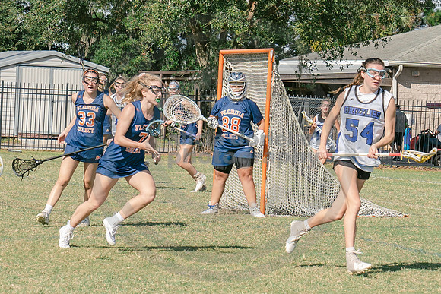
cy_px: 137
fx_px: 2618
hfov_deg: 9.6
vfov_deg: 6.4
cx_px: 207
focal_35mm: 214
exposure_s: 1/1250
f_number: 5.6
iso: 250
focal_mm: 70
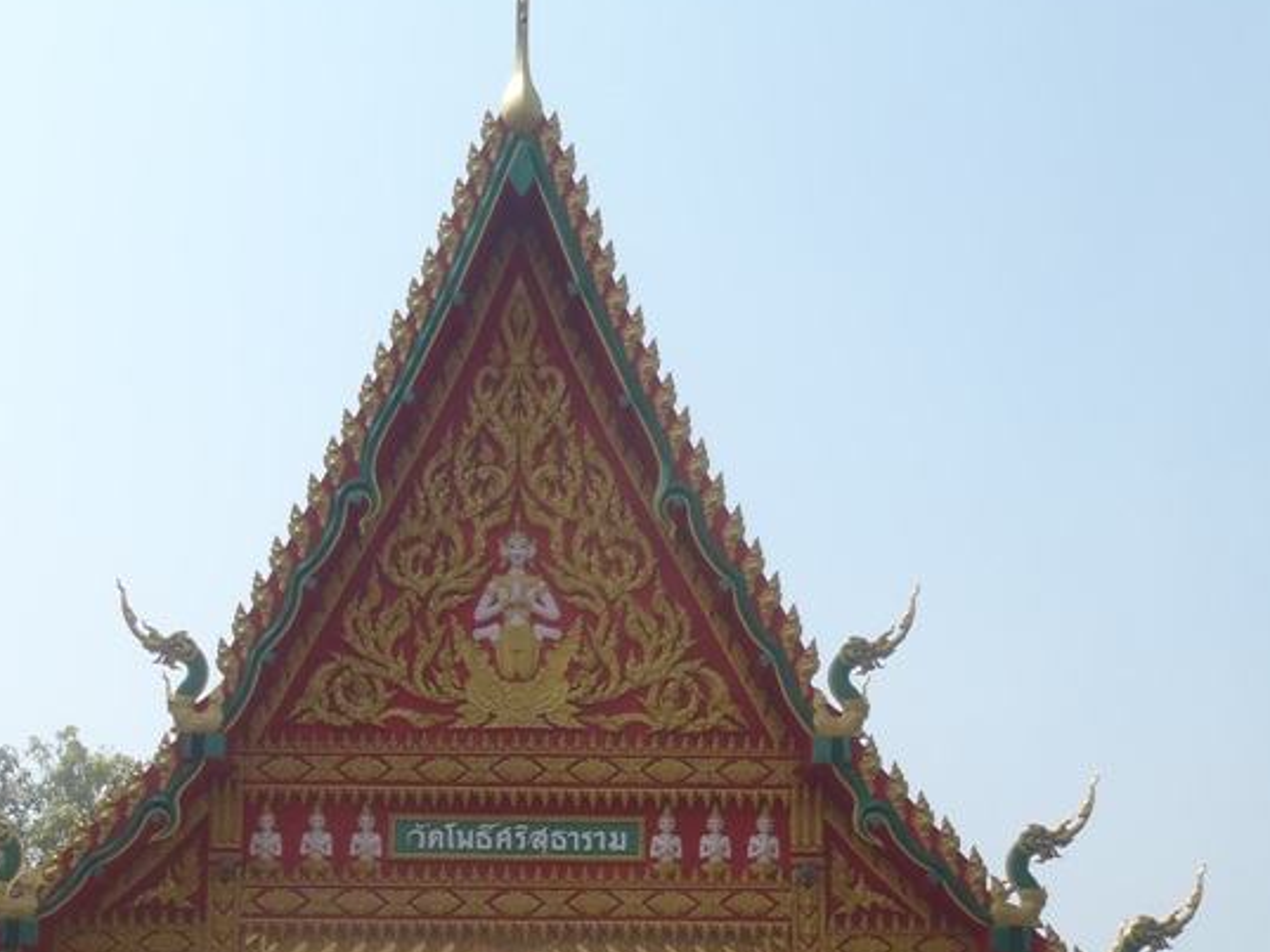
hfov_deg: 28.9
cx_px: 558
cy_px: 817
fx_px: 2459
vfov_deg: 21.5
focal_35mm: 67
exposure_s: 1/500
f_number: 4.5
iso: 80
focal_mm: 6.45
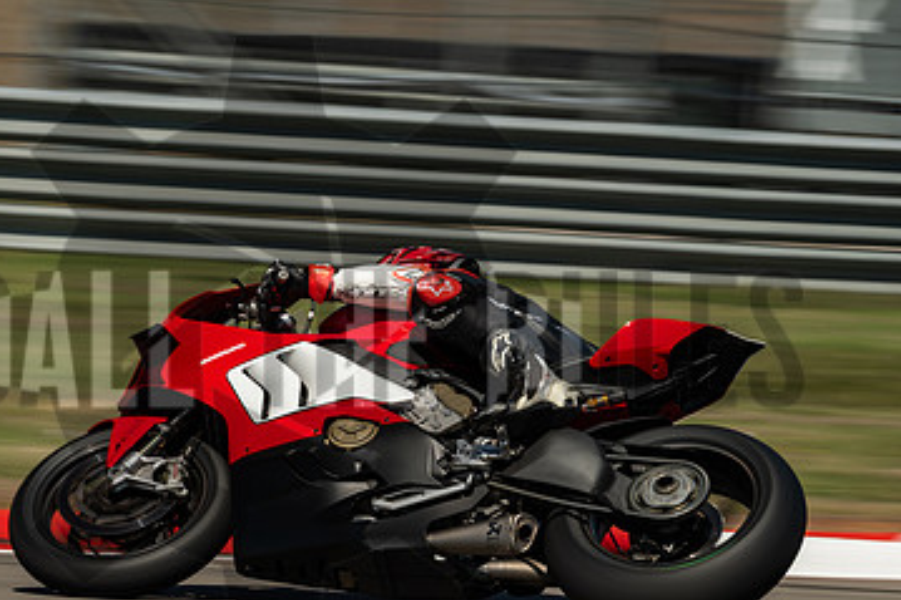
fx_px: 13758
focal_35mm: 550
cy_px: 343
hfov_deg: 3.8
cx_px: 274
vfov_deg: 2.5
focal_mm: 226.6
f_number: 11
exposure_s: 1/160
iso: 160
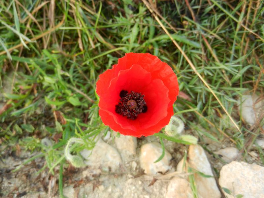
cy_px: 99
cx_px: 132
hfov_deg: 55.4
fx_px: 252
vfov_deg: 42.9
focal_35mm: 33
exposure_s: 1/100
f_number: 3.8
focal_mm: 5.9
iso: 160
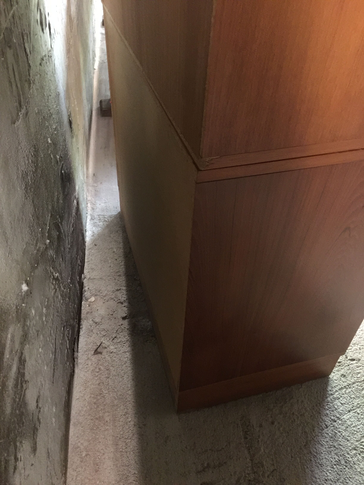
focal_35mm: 29
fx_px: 407
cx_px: 182
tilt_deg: -43.6
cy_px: 242
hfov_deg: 48.2
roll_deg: -2.9
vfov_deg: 61.7
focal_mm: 4.15
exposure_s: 1/8
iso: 250
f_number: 2.2
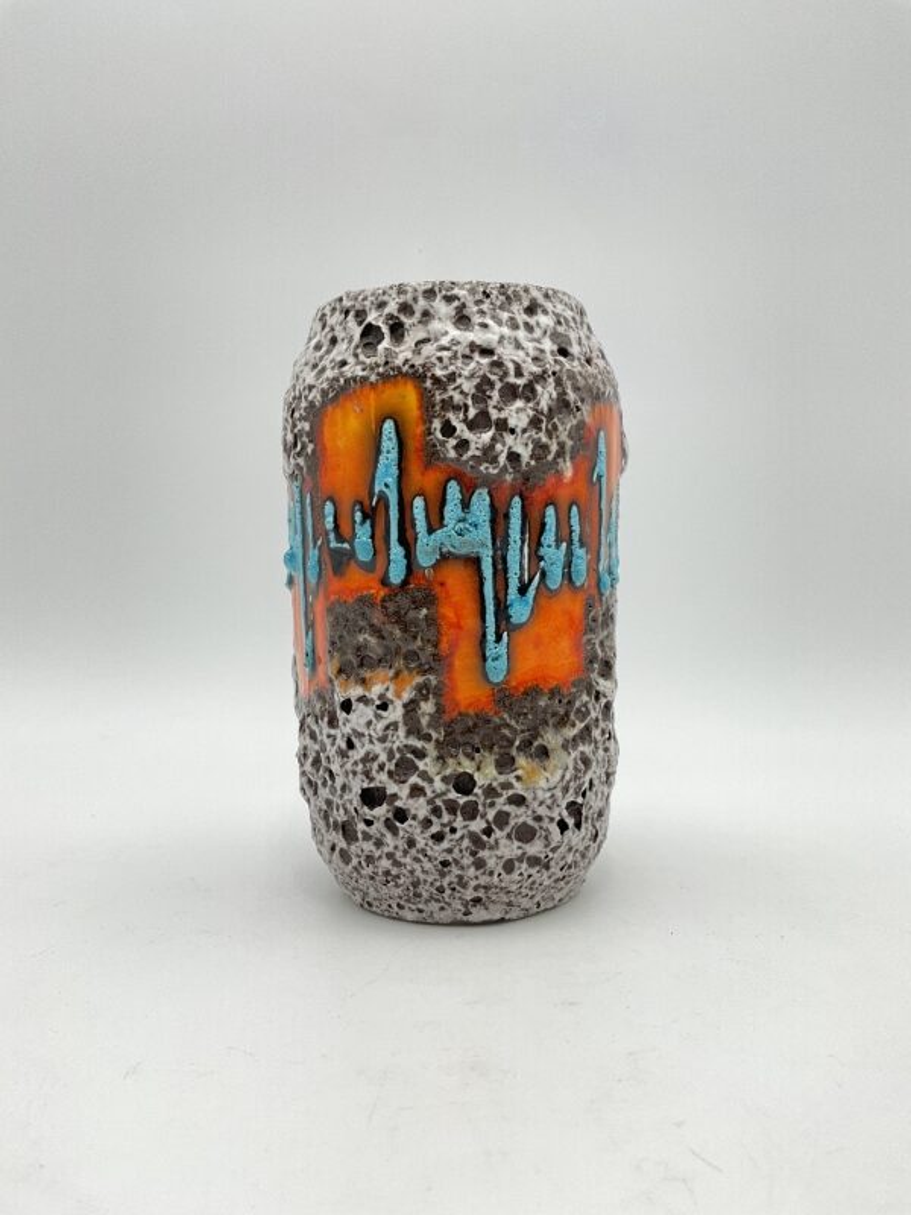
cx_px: 456
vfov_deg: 61.7
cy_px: 608
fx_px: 1018
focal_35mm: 29
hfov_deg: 48.2
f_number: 1.8
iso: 20
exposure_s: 1/120
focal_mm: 3
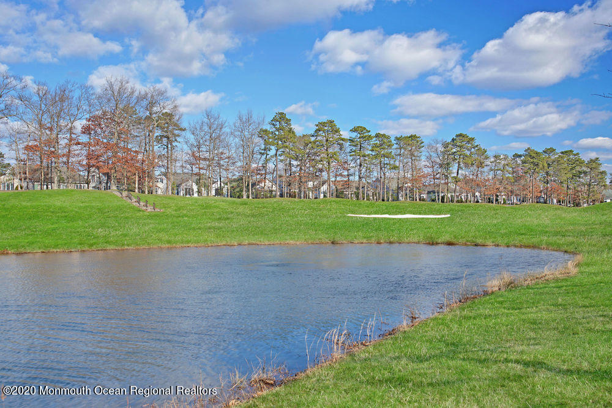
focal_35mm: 35
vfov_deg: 37.9
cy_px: 204
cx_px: 306
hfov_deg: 54.4
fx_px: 595
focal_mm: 35
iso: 200
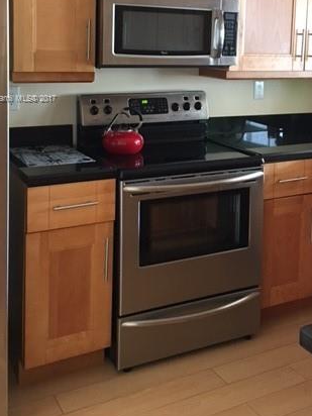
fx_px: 541
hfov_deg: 32.1
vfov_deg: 40.8
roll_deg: -1.4
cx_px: 183
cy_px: 99
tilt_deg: -4.3
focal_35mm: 45
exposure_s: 1/8
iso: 100
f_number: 2.2
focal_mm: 4.15
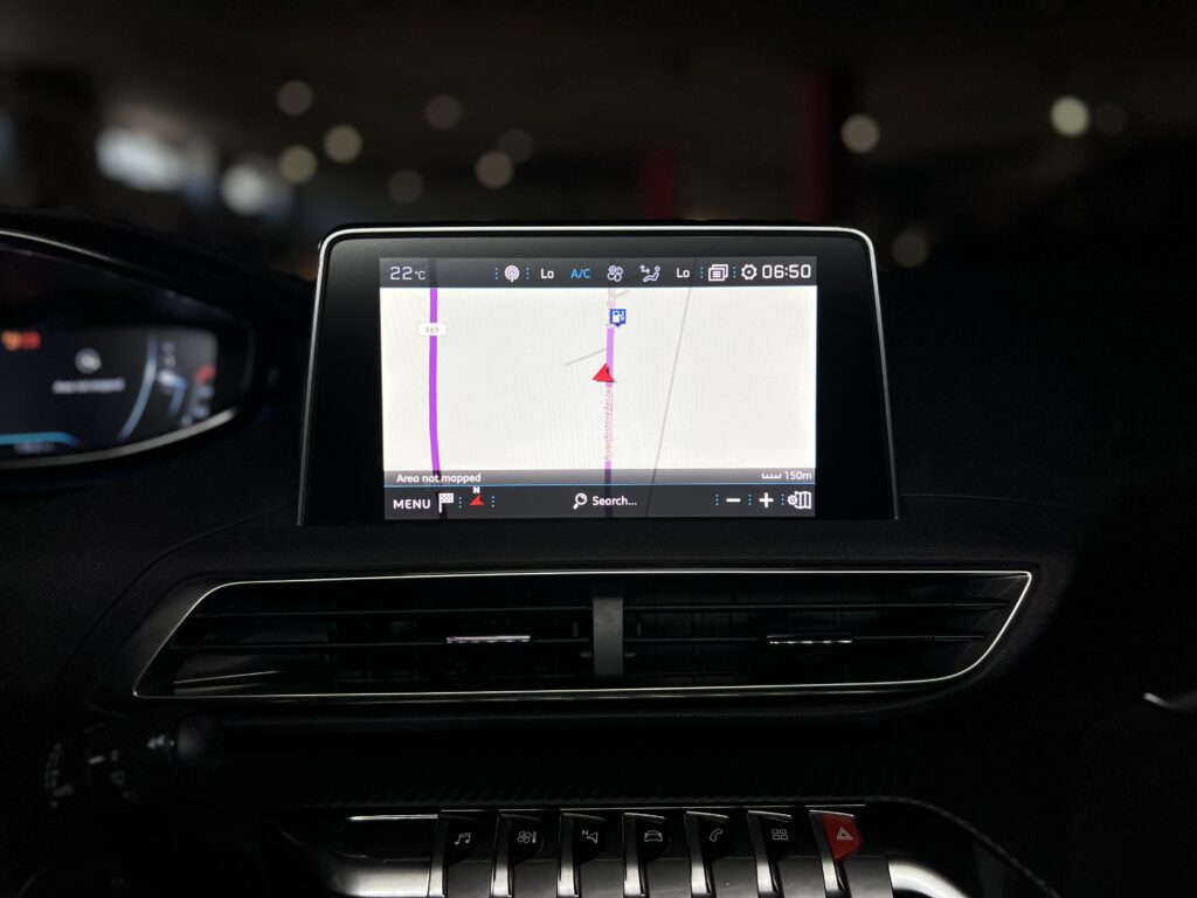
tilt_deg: -13.4
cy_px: 449
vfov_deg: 53.1
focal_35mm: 26
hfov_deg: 67.3
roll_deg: +1.1
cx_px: 598
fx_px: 899
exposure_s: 1/359
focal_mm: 5.7
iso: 50
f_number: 1.5
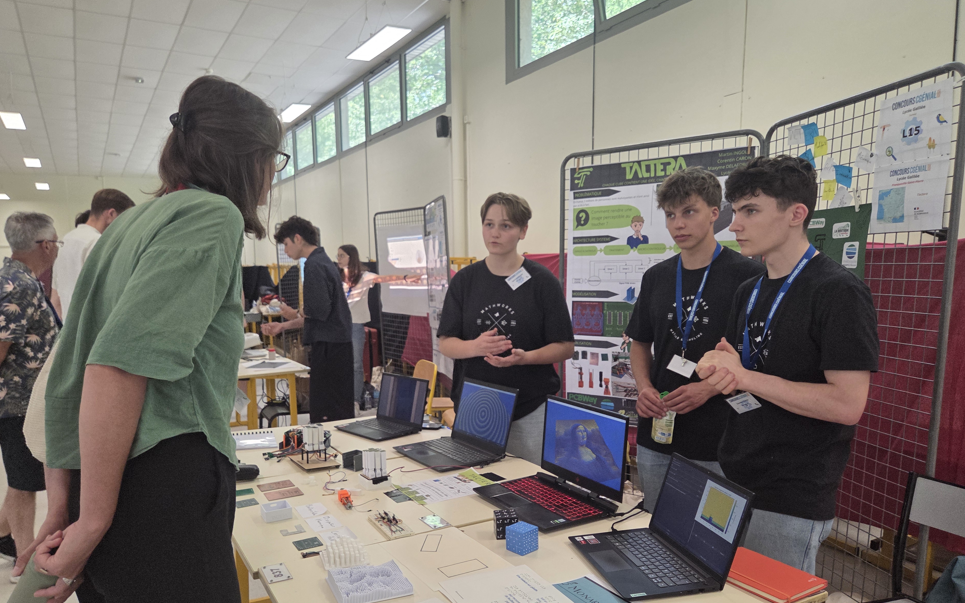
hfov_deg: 70.4
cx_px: 488
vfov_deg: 47.4
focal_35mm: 26
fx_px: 684
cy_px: 350
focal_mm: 5.4
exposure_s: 1/180
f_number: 1.8
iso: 160
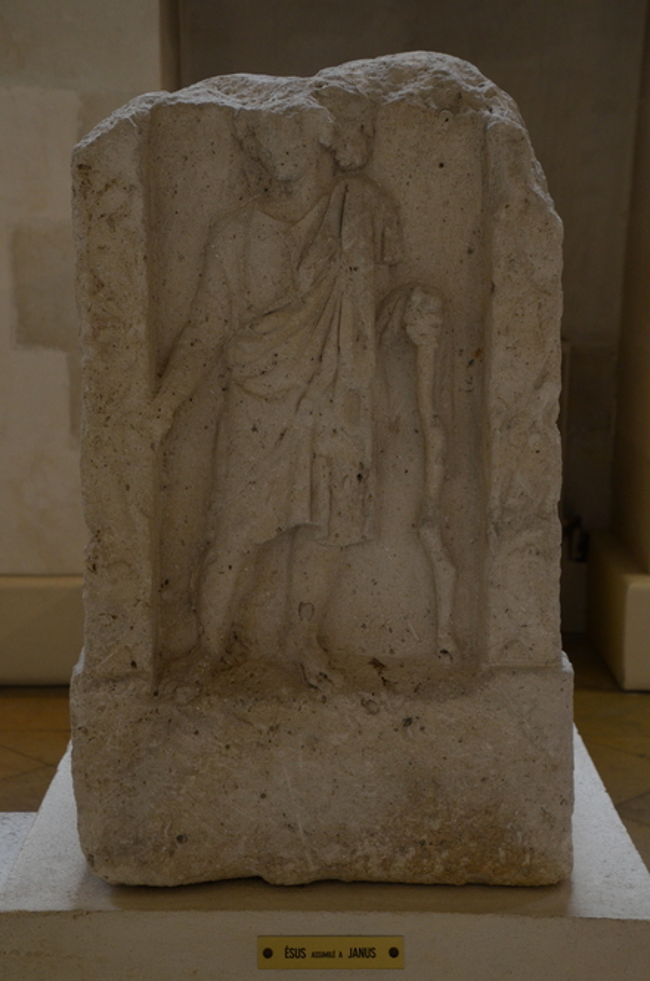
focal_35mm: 57
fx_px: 1550
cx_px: 325
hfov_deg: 23.7
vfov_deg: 35.1
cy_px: 490
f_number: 5.6
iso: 1000
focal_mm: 38
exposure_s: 1/125
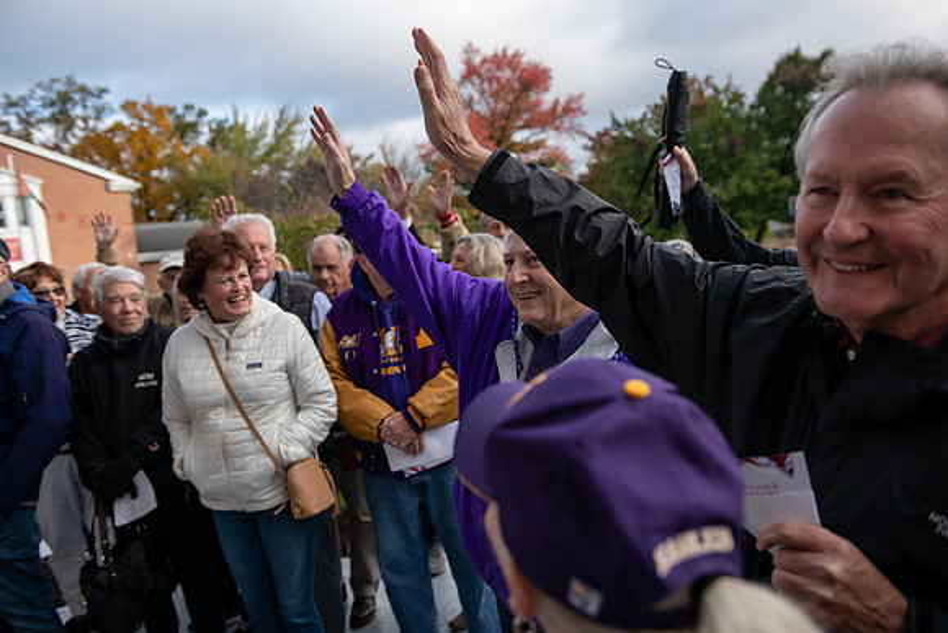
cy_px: 316
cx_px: 474
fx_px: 843
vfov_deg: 41.1
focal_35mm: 32
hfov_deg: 58.7
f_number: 3.5
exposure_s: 1/500
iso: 160
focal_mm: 32
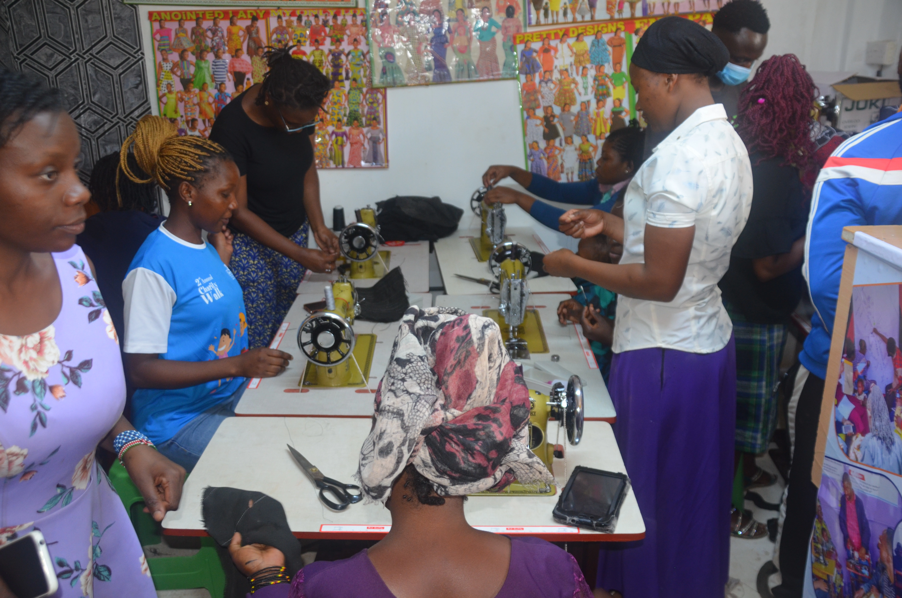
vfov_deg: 41.5
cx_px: 451
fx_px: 788
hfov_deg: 59.6
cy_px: 299
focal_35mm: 32
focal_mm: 21
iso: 640
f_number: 3.8
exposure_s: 1/60
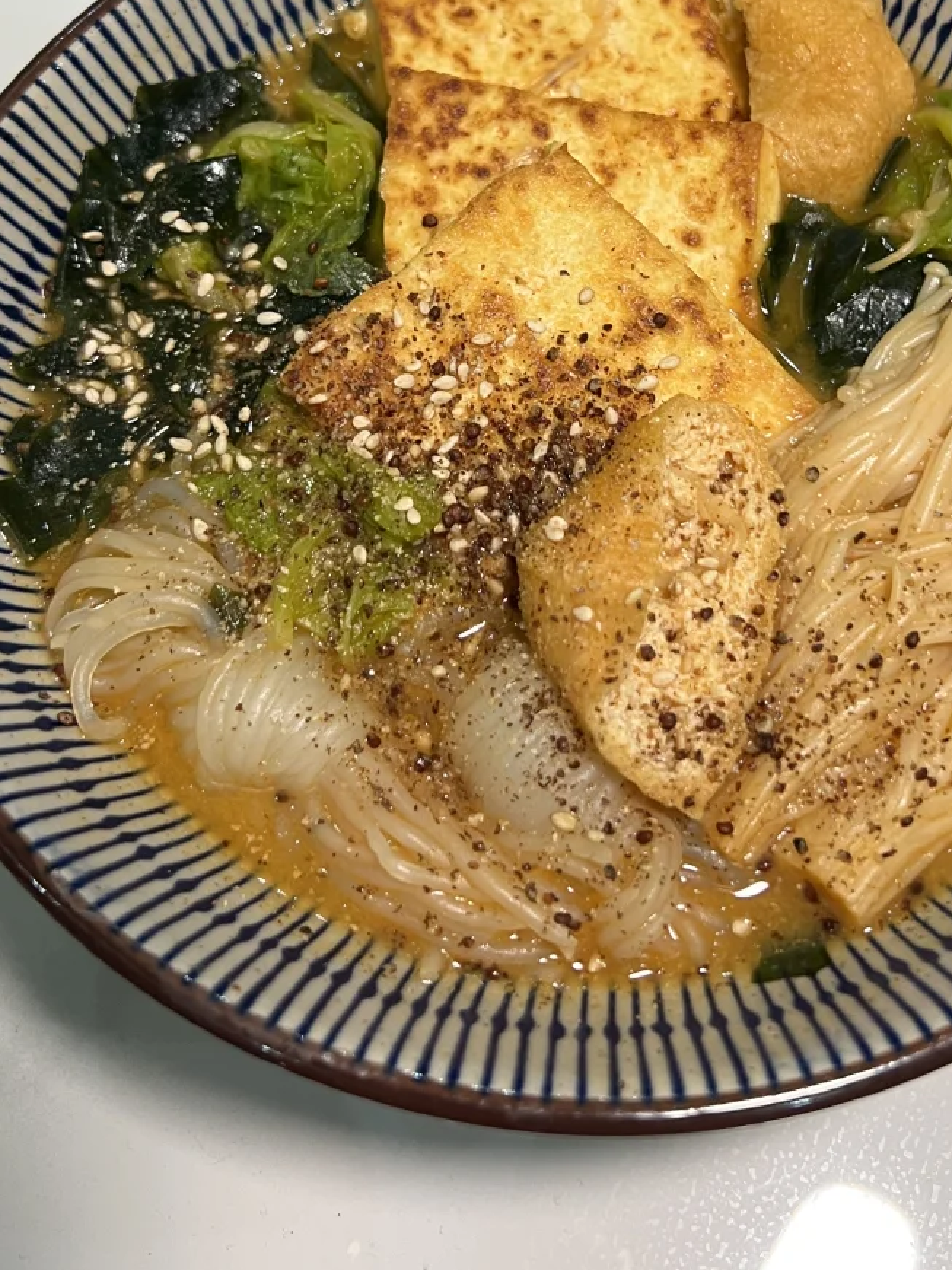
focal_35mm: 43
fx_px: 1577
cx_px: 601
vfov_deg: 42.3
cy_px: 295
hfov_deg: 33.4
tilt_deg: -57.0
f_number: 1.5
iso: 100
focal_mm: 5.7
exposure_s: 1/50
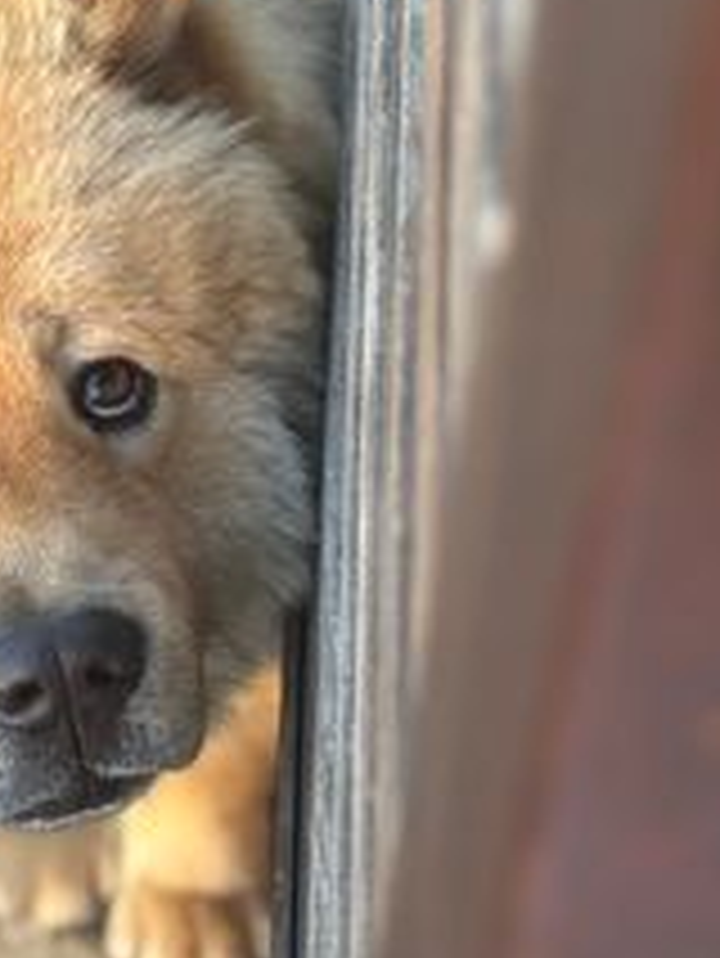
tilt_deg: -44.8
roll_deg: -0.2
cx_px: -58
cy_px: 292
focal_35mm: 125
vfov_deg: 15.7
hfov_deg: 11.7
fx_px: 3463
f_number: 1.6
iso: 50
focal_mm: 5.96
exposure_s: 1/152
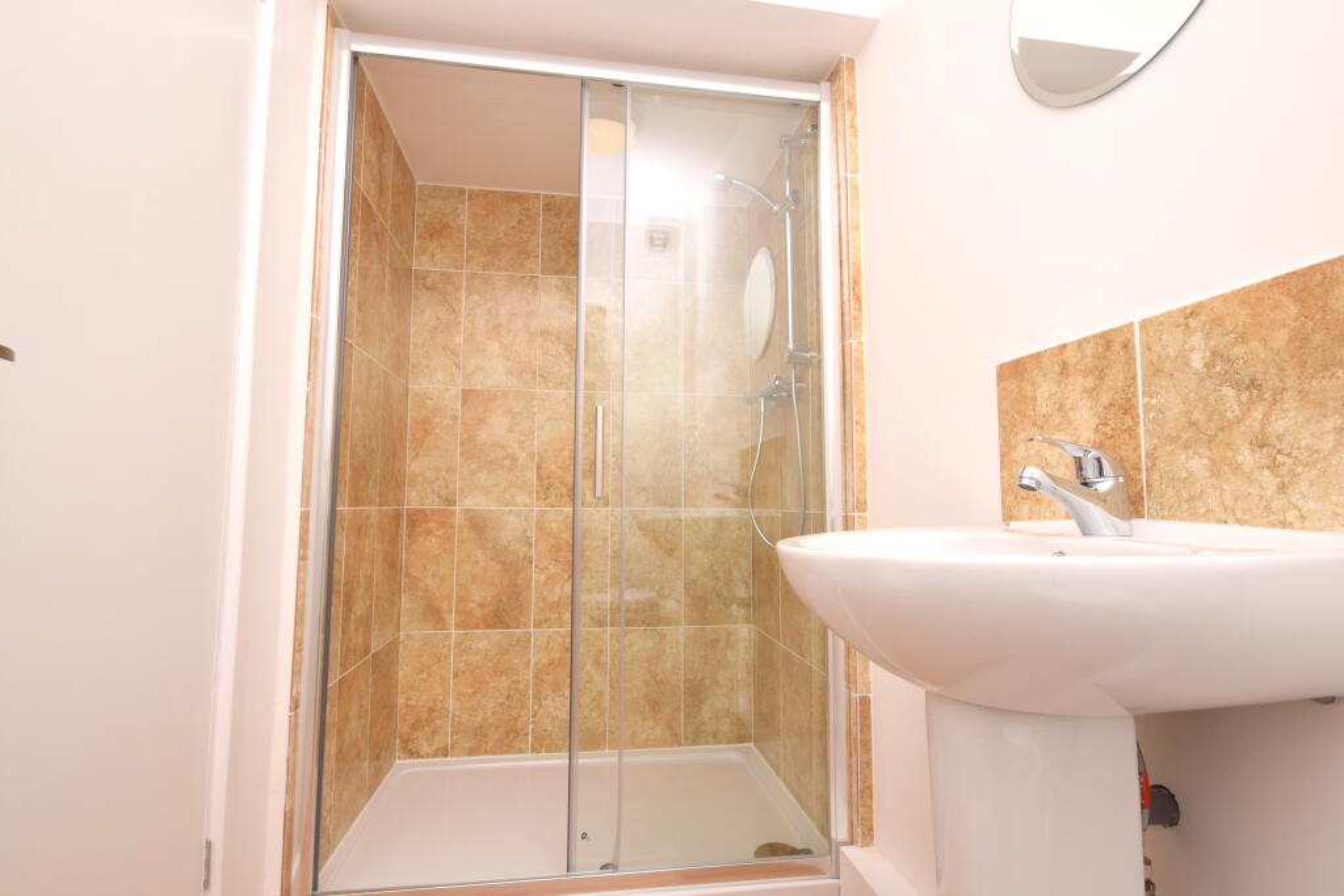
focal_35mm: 15
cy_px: 448
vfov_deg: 77.3
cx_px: 672
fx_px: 560
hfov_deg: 100.4
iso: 400
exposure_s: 1/60
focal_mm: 10
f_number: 13
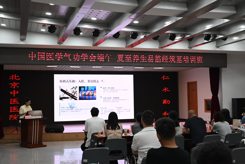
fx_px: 340
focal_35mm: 50
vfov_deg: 27.0
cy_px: 82
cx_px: 122
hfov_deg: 39.6
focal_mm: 50
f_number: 7.1
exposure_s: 1/200
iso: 2000
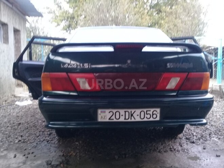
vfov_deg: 45.4
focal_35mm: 31
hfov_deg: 58.4
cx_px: 112
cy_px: 84
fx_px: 201
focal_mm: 3.3
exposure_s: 1/33
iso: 100
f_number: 2.2
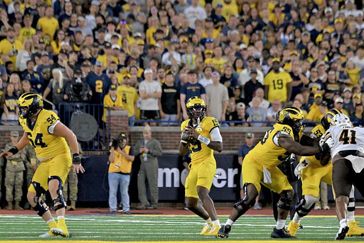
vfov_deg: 2.5
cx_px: 182
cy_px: 122
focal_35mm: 555
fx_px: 5613
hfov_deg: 3.7
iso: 4000
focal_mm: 370
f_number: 5.6
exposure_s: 1/1000
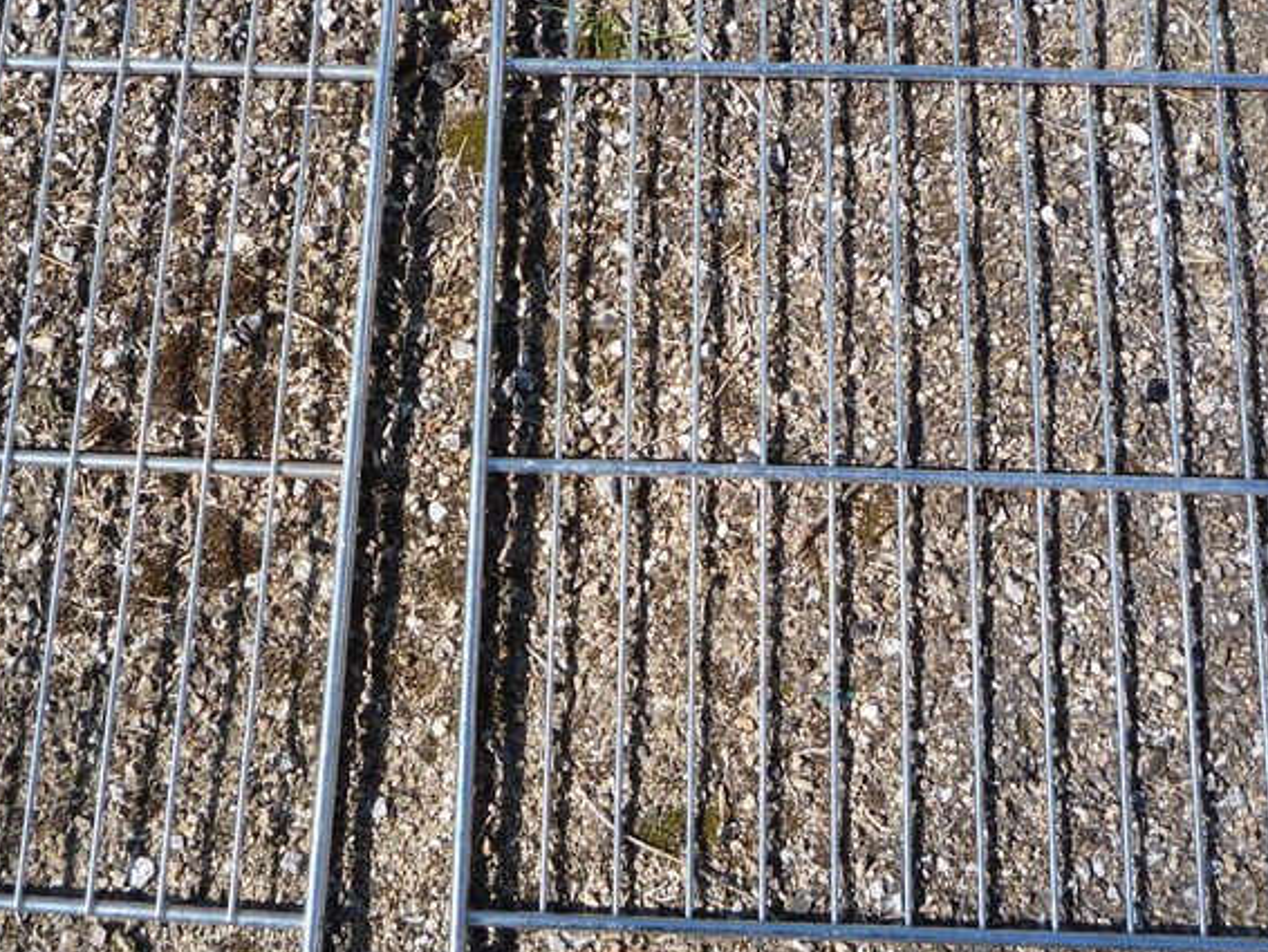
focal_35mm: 53
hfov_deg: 36.0
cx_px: 497
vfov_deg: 27.5
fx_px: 1942
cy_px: 403
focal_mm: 5.2
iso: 100
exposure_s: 1/400
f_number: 4
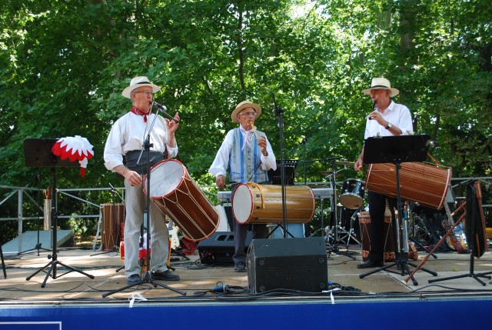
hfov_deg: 46.3
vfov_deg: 32.0
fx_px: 575
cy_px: 165
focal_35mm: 42
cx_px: 246
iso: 200
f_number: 5
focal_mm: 28
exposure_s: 1/100
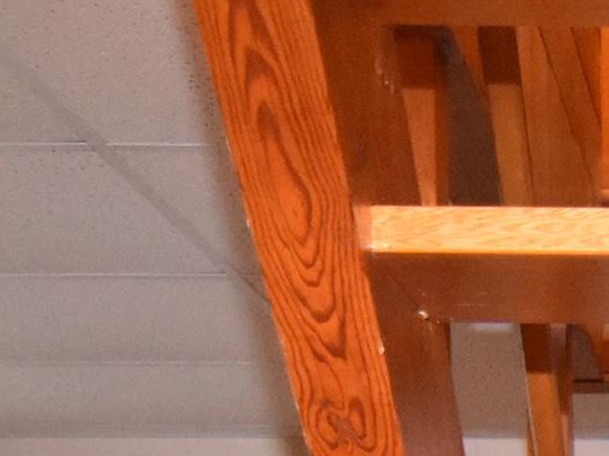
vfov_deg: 12.1
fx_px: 1759
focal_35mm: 100
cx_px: 837
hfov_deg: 18.1
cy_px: 1073
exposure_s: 1/60
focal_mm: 11
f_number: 2.8
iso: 4000
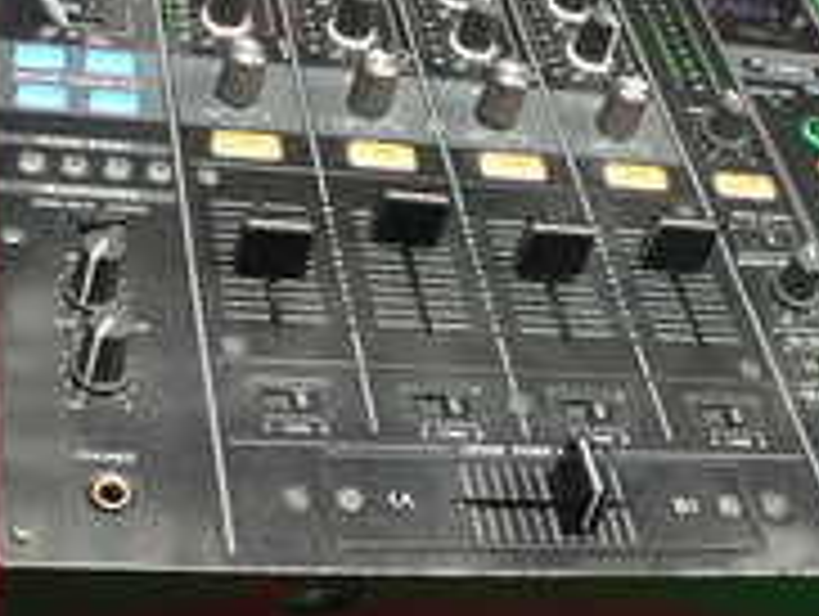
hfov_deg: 25.9
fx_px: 1777
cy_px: 232
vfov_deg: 19.6
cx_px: 369
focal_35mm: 75
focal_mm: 6
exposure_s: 1/8
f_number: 2.8
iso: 200
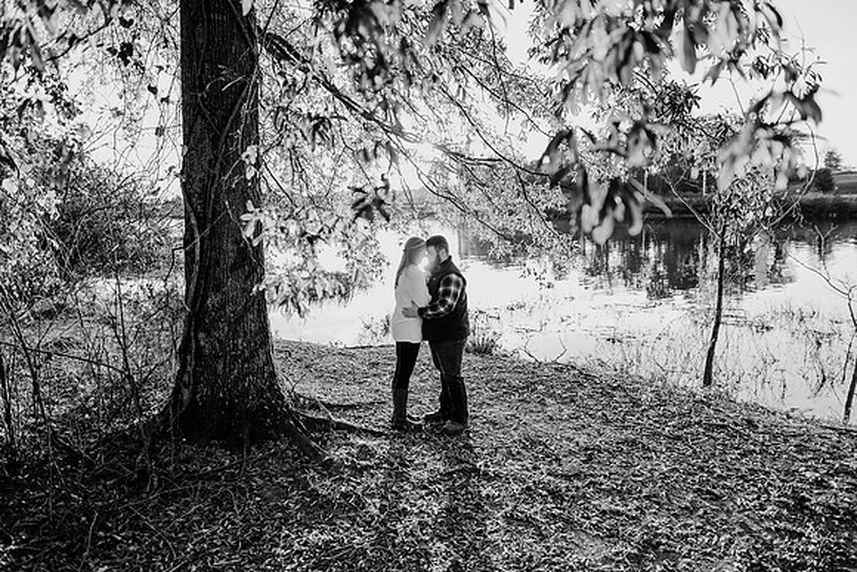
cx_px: 428
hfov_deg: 73.7
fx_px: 571
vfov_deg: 53.2
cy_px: 286
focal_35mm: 24
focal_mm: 24
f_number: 2.5
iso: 200
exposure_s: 1/500
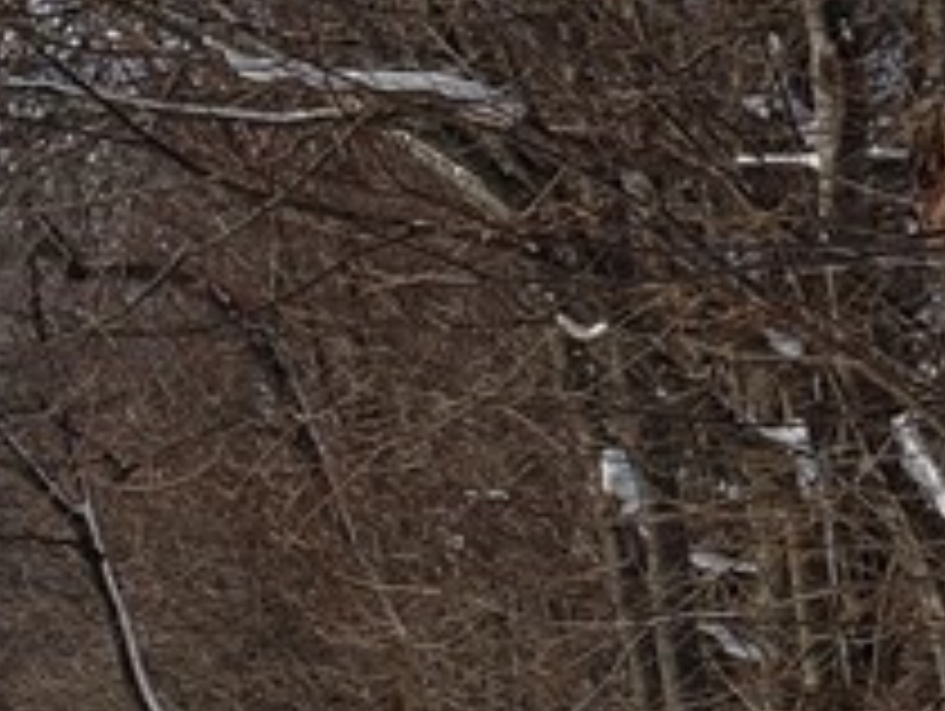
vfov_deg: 5.8
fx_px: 6915
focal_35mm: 253
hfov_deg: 7.7
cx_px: -207
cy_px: 1296
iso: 32
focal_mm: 6
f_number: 2.4
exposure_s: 1/897
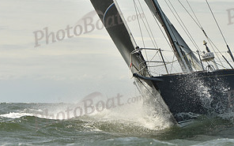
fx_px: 1250
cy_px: 56
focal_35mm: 196
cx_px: 186
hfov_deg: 10.7
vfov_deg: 6.7
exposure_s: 1/800
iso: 250
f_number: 10
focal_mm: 98
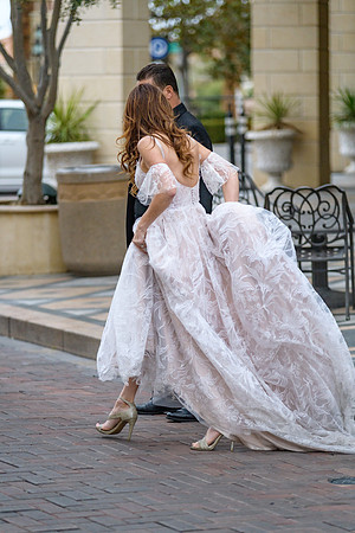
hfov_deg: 9.5
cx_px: 178
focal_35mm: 145
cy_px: 266
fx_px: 2145
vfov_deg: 14.2
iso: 250
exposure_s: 1/3200
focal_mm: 145
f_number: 2.8
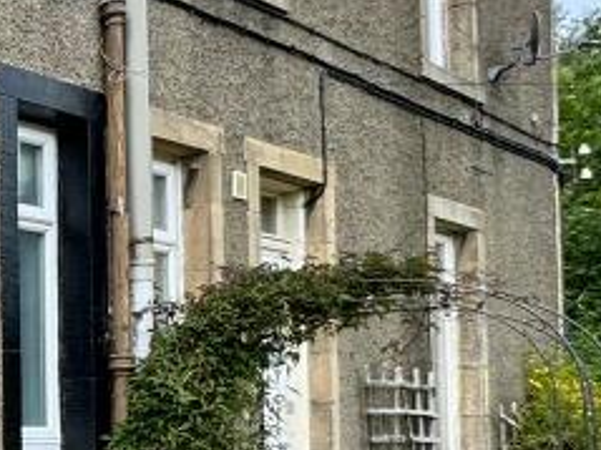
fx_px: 1041
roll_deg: +0.7
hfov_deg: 20.6
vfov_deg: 23.6
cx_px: -518
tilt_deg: +1.1
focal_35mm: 60
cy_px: 417
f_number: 2.2
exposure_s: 1/591
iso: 40
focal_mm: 2.22
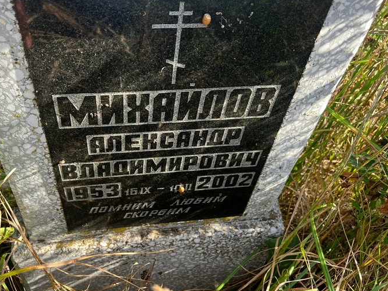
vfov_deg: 45.4
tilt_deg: -46.9
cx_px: 159
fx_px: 347
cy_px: 142
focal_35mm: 31
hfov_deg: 58.0
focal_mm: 5.7
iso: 50
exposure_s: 1/322
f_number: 1.5
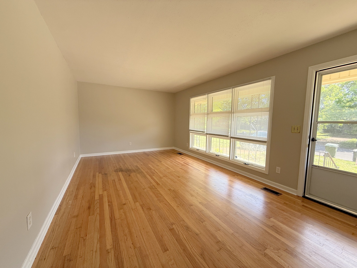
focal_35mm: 14
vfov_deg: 85.7
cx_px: 178
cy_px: 134
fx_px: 144
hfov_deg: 102.1
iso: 64
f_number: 2.2
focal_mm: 2.22
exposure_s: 1/174
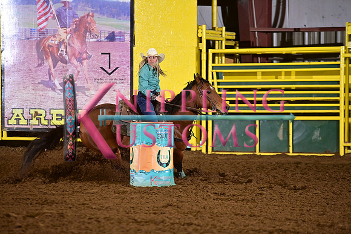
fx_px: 1950
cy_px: 117
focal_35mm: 200
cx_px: 176
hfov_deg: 10.3
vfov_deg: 6.9
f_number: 3.2
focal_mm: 200
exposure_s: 1/200
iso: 1250
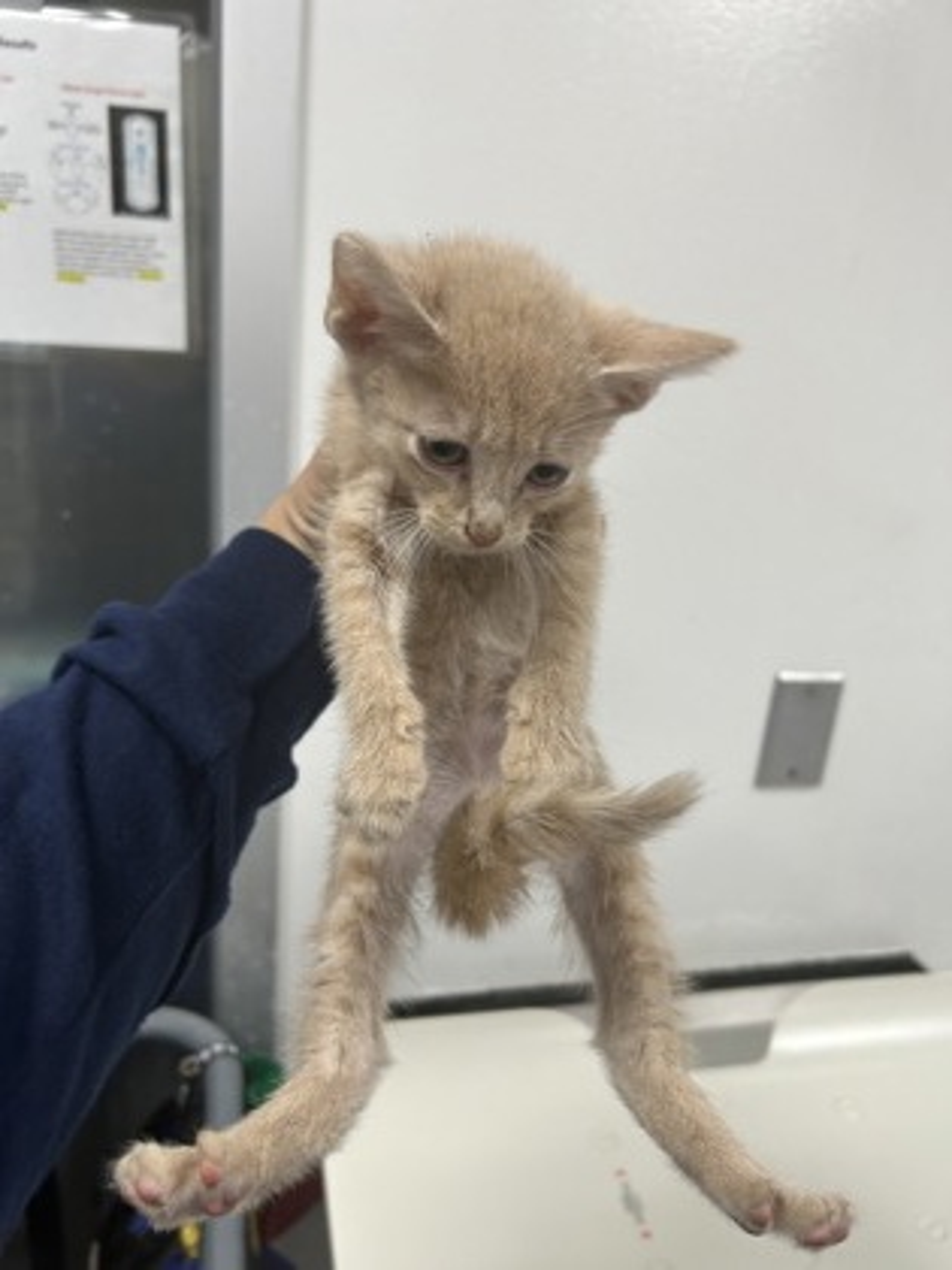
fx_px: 953
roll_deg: -4.9
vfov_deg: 67.3
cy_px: 635
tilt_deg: -17.4
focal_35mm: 26
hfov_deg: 53.1
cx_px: 476
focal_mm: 5.7
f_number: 1.5
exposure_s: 1/75
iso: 64
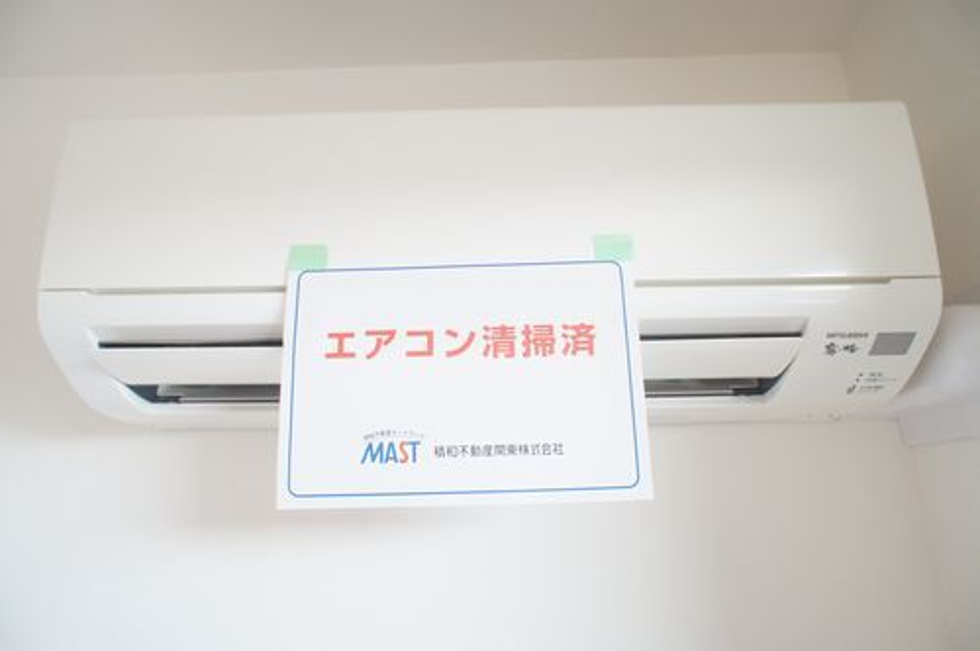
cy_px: 326
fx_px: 652
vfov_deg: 53.0
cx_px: 490
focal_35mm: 24
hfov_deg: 73.8
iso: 640
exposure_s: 1/60
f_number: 4
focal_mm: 16
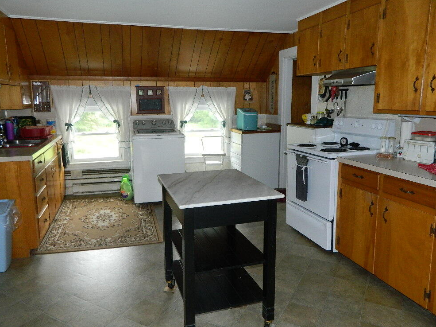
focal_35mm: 26
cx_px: 213
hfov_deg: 67.3
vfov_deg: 53.0
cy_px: 159
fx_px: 327
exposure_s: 1/30
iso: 200
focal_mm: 4.5
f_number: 3.1
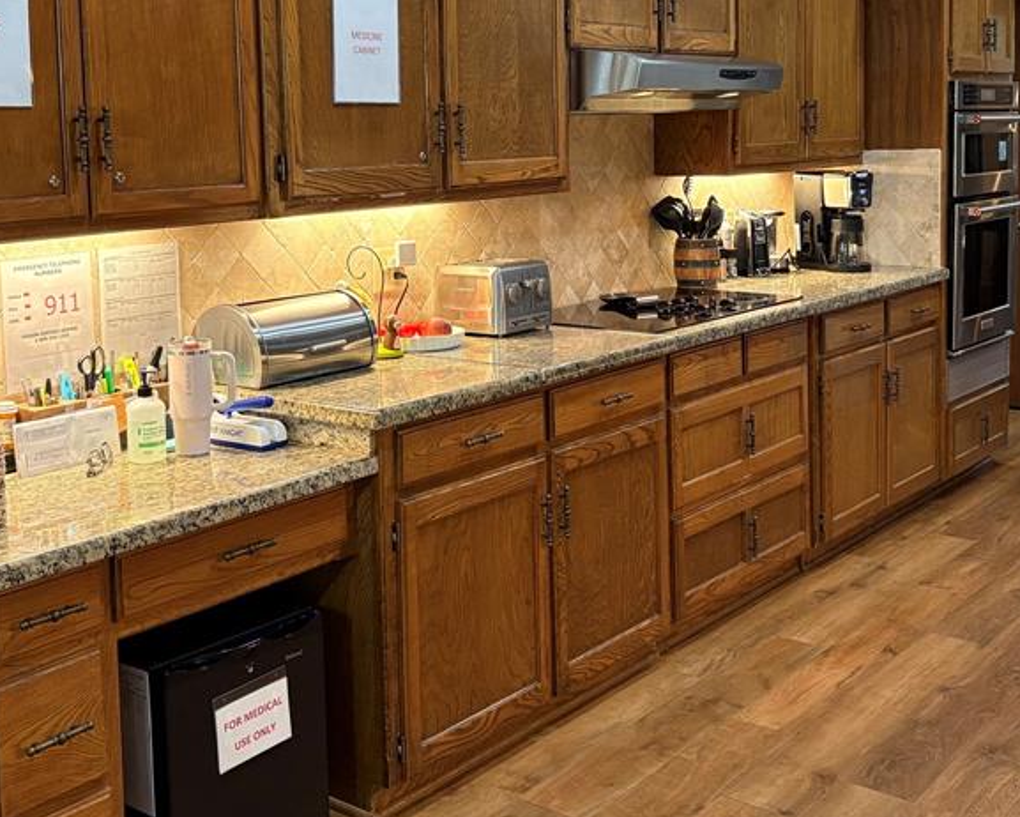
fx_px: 1359
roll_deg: +1.1
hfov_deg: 41.1
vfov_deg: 32.9
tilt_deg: -4.6
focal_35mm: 45
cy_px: 223
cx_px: 500
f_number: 1.6
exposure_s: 1/60
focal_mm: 5.96
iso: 250
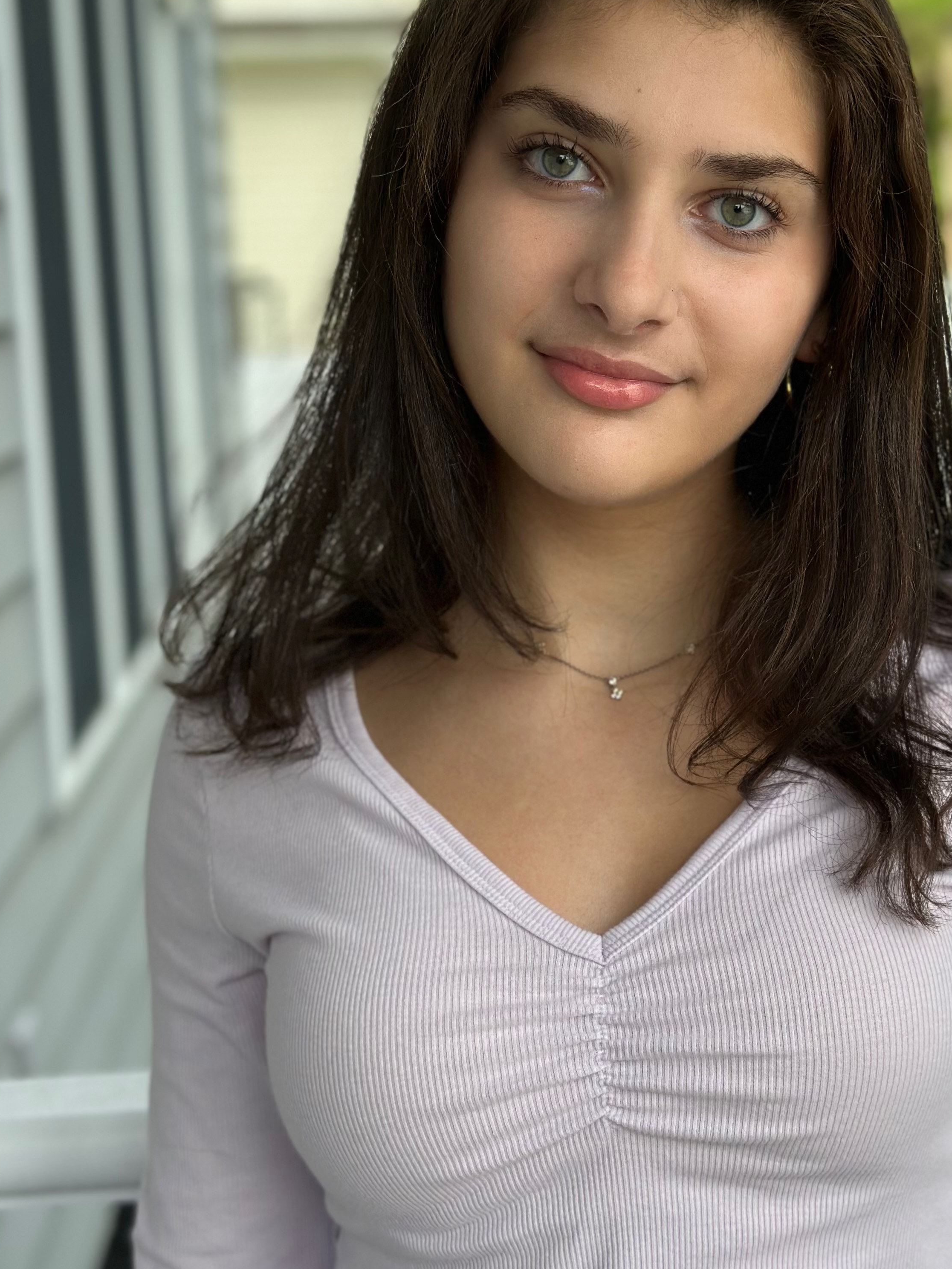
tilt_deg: -8.9
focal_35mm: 65
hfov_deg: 22.5
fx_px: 2383
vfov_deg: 29.8
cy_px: 616
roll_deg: +2.7
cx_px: 591
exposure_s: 1/334
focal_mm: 6.86
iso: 80
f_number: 1.78
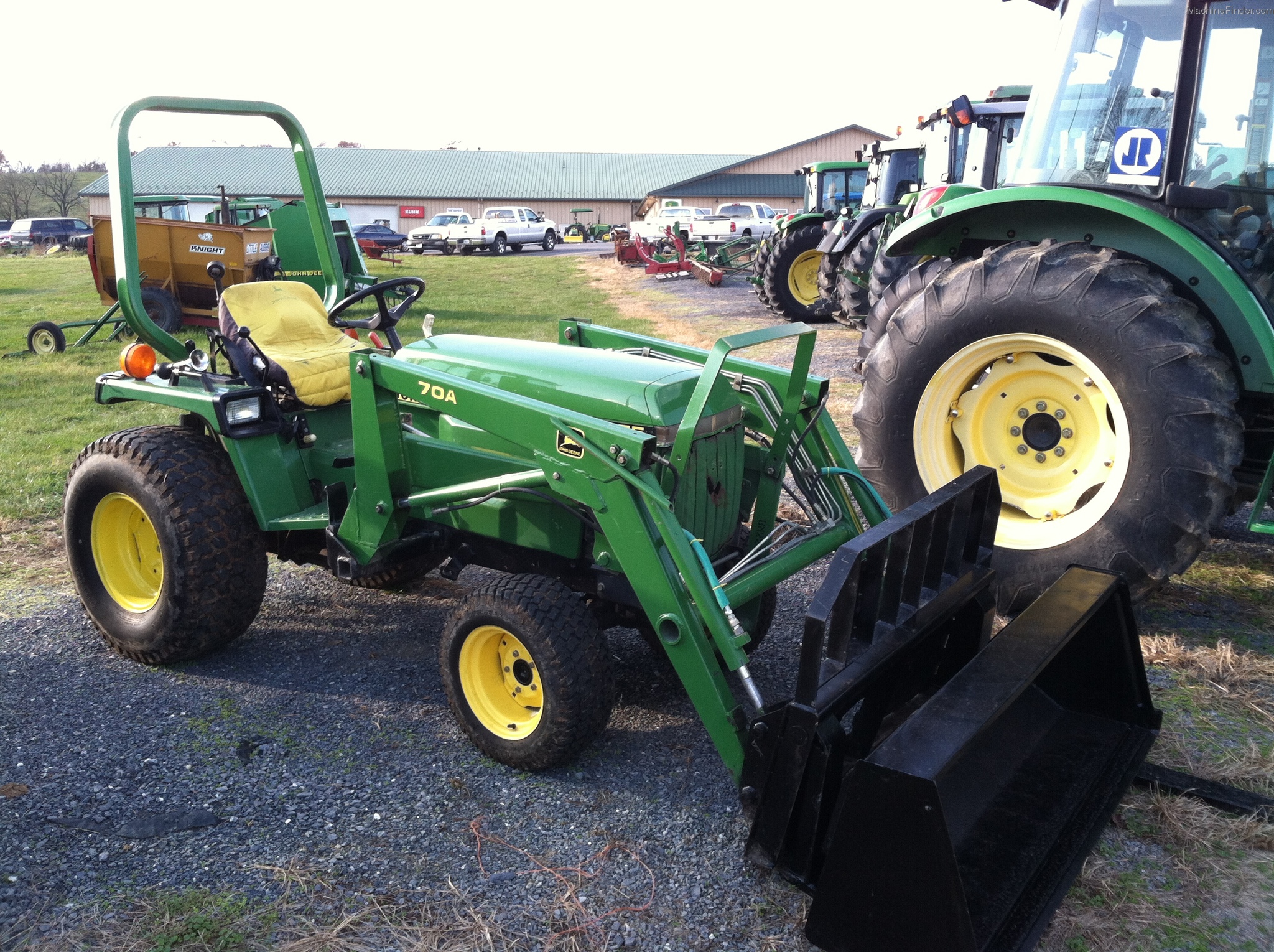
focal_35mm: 35
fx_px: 1286
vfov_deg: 40.6
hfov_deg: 52.7
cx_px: 637
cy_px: 476
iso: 80
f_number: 2.8
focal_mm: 3.85
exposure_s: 1/132
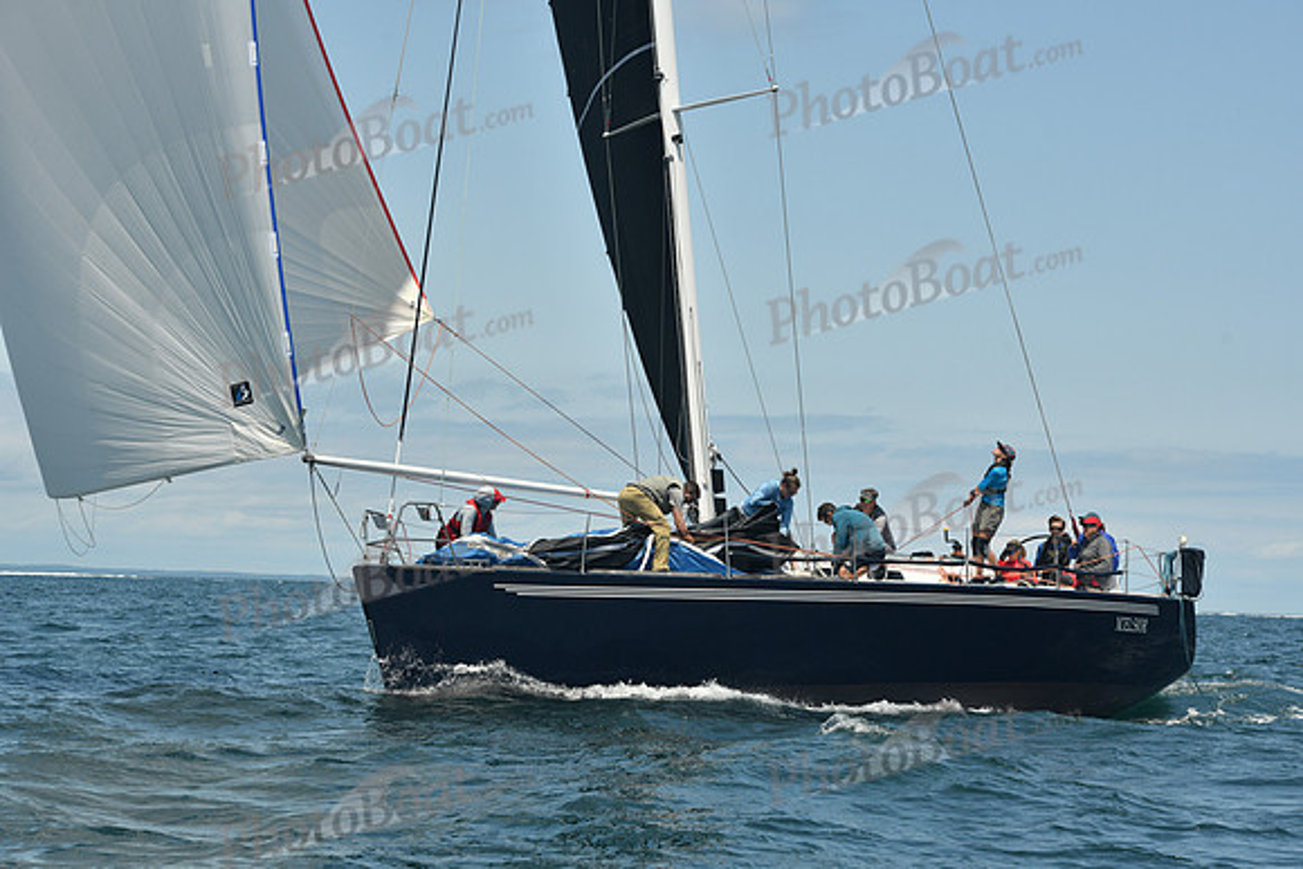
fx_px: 3548
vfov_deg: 14.0
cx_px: 652
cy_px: 434
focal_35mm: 98
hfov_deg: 20.8
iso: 320
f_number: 8
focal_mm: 98
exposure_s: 1/640
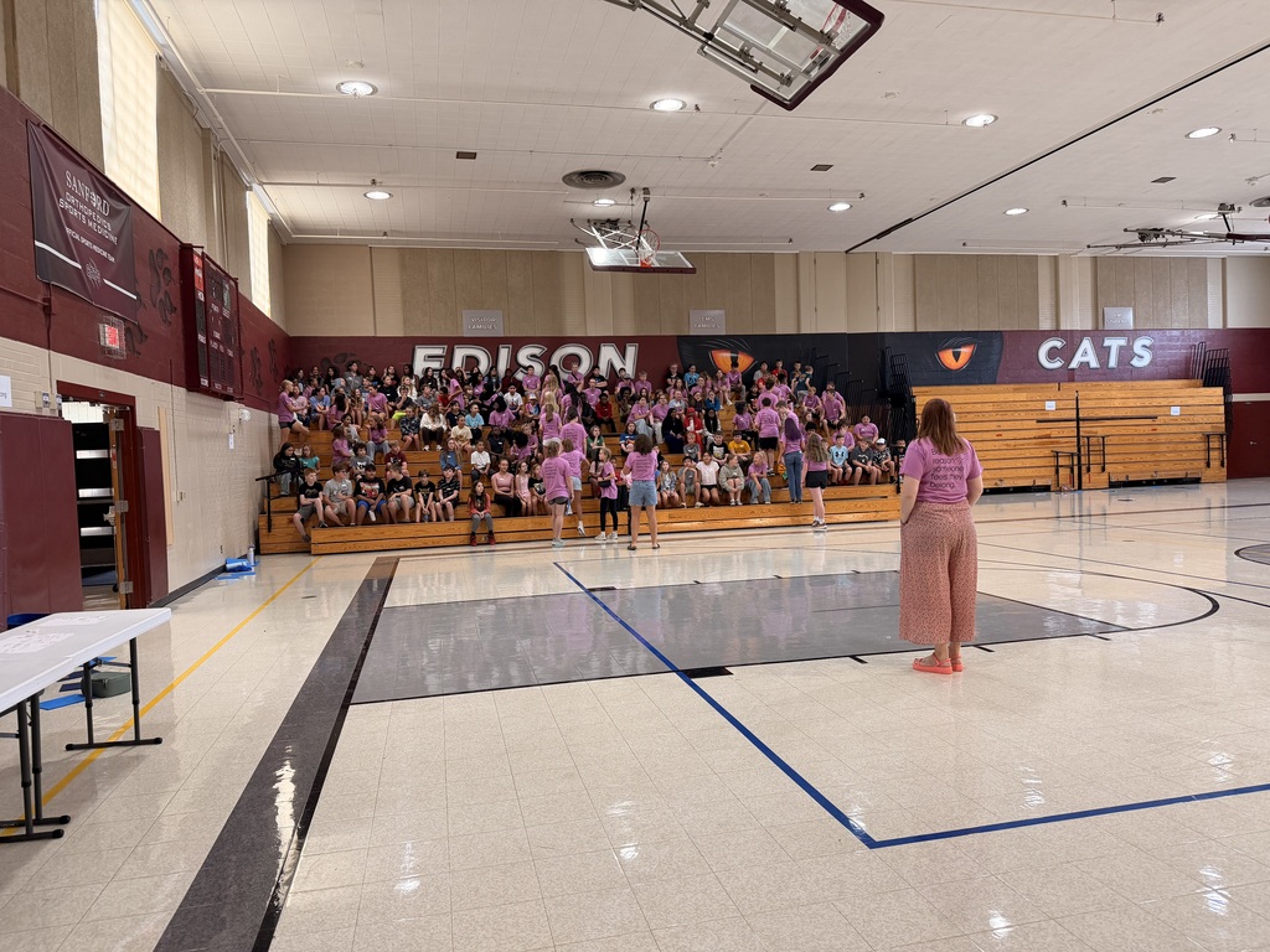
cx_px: 635
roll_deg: +2.3
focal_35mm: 24
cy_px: 476
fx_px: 881
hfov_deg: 71.6
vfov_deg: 56.8
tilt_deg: -1.2
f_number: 1.78
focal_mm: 6.76
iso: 200
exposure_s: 1/60
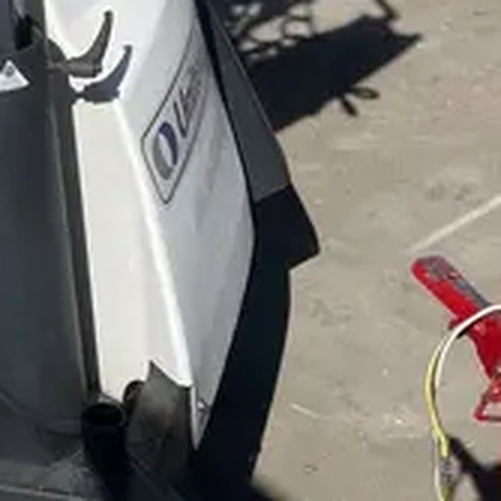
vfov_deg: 14.0
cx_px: -198
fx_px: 1654
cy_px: -562
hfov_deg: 16.1
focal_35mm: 101
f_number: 1.6
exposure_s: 1/6897
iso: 50
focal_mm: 5.1
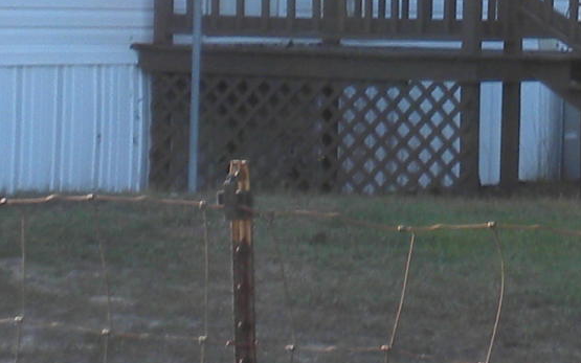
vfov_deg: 6.1
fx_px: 3357
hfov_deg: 9.8
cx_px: 648
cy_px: -185
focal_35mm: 212
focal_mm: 6.6
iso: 64
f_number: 3.5
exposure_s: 1/162
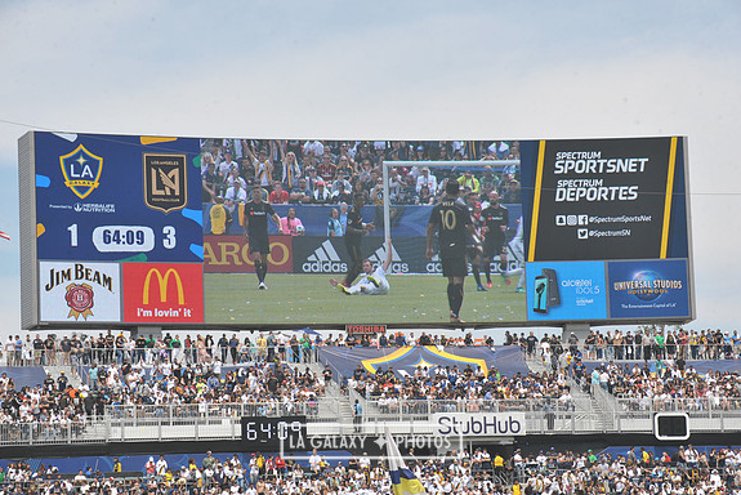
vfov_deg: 10.1
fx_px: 2801
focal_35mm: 136
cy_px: 248
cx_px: 371
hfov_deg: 15.1
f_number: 11
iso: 320
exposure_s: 1/500
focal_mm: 135
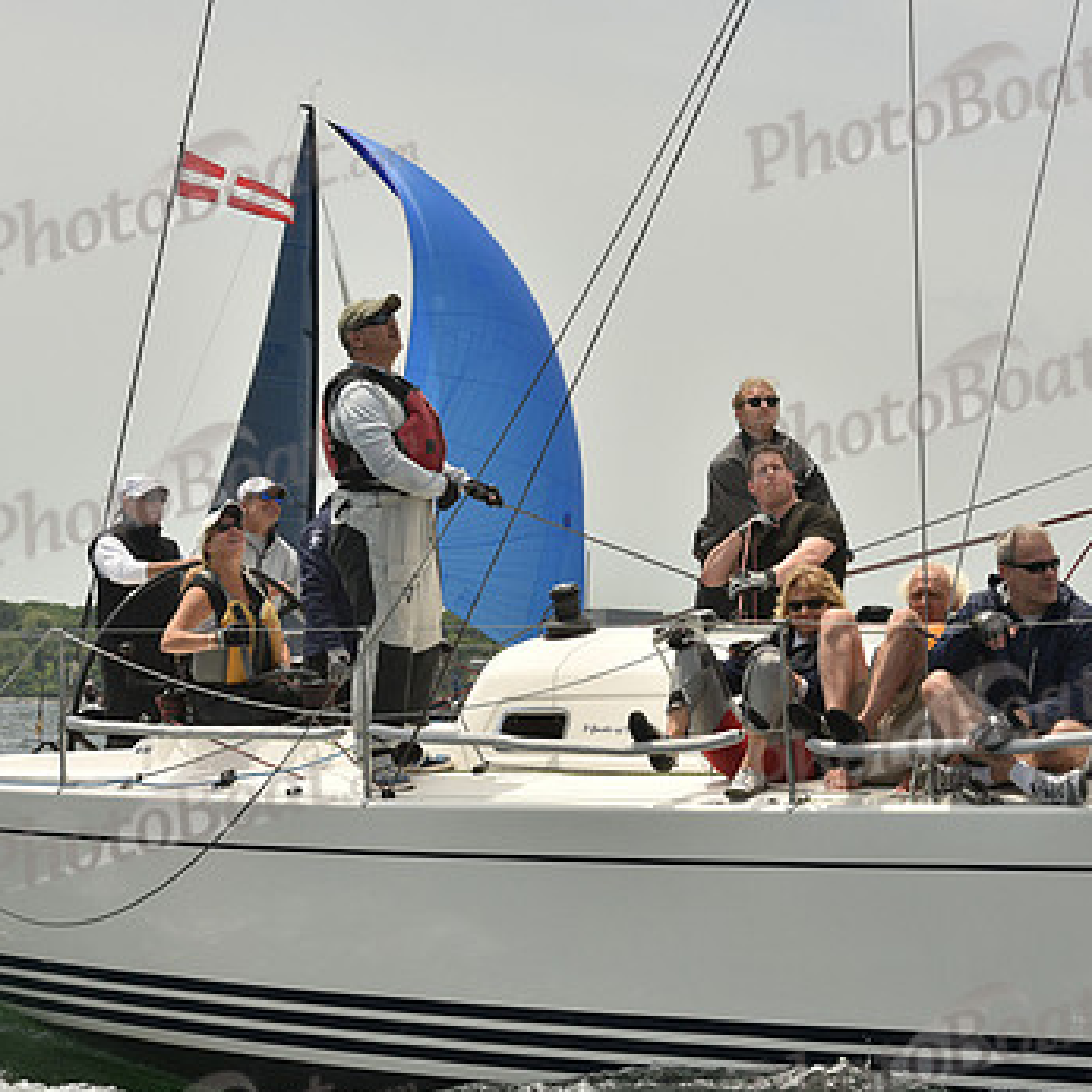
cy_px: 608
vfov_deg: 14.4
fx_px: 4319
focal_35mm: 121
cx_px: 584
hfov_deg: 14.4
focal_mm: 85
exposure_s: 1/1000
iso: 400
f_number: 11
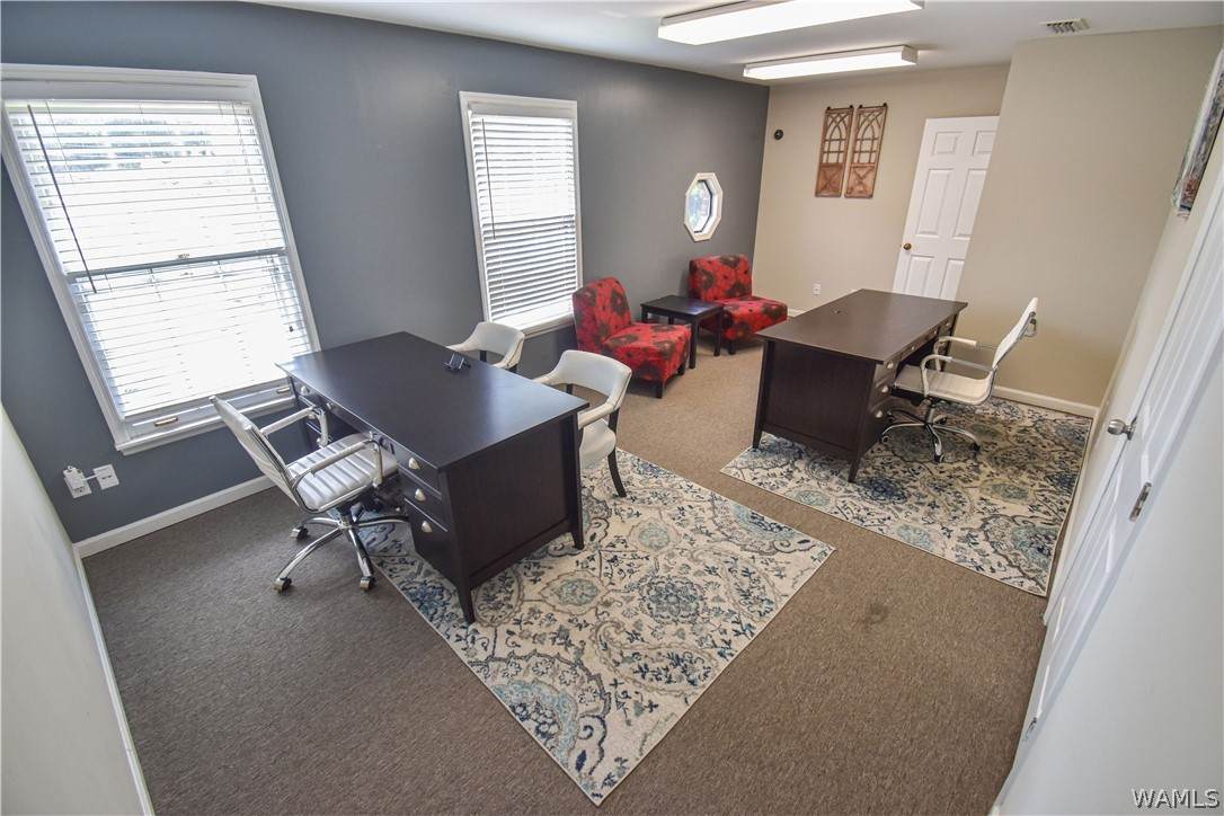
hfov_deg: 100.4
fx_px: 510
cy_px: 408
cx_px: 612
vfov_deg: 77.3
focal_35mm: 15
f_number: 7.1
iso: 400
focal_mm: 10
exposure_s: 1/25
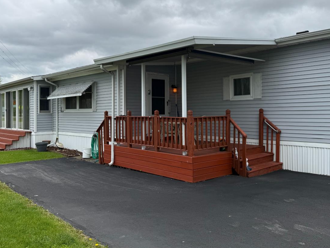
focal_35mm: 33
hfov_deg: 55.3
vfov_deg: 42.8
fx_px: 315
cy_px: 102
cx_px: 177
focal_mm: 6.76
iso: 80
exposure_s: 1/3425
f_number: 1.78
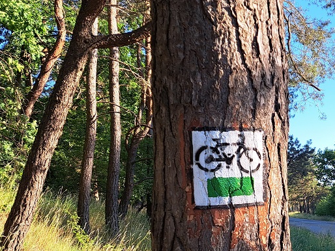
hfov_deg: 32.0
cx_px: 326
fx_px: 542
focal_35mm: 56
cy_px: 198
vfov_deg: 25.7
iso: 50
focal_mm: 5.23
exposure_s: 1/466
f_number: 1.8
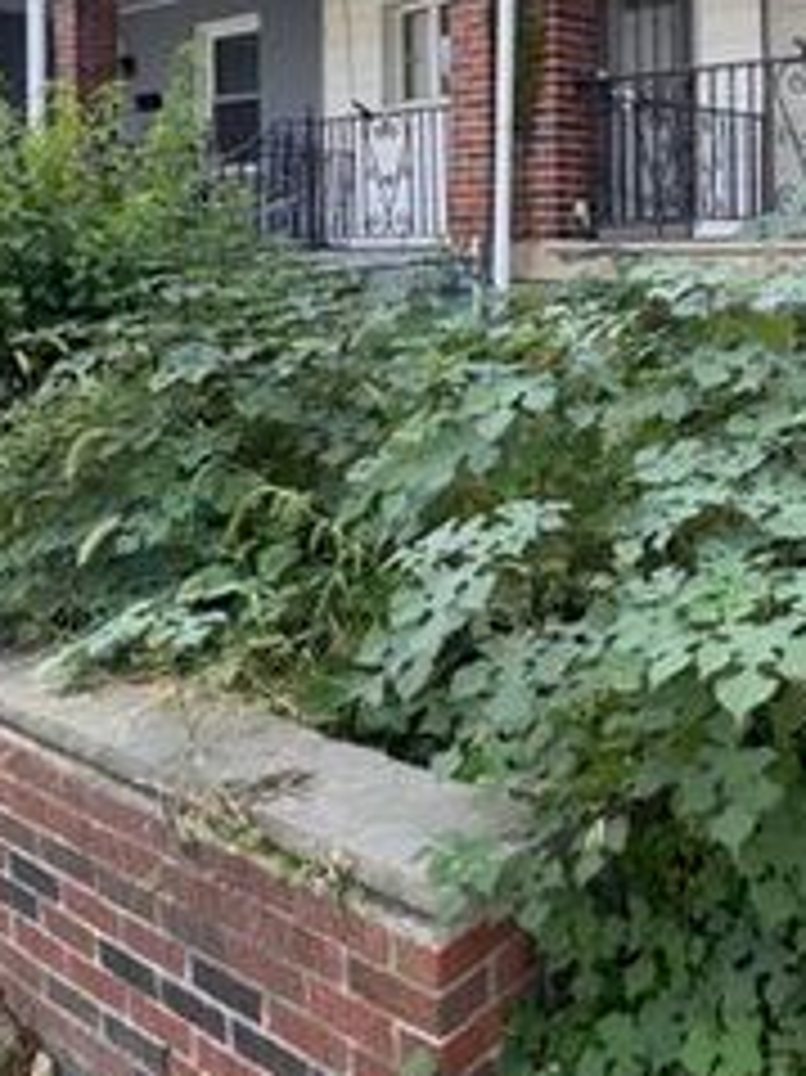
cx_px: 806
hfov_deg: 33.6
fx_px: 1212
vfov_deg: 46.2
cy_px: 268
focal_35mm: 39
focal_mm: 2.22
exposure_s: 1/498
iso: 32
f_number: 2.2
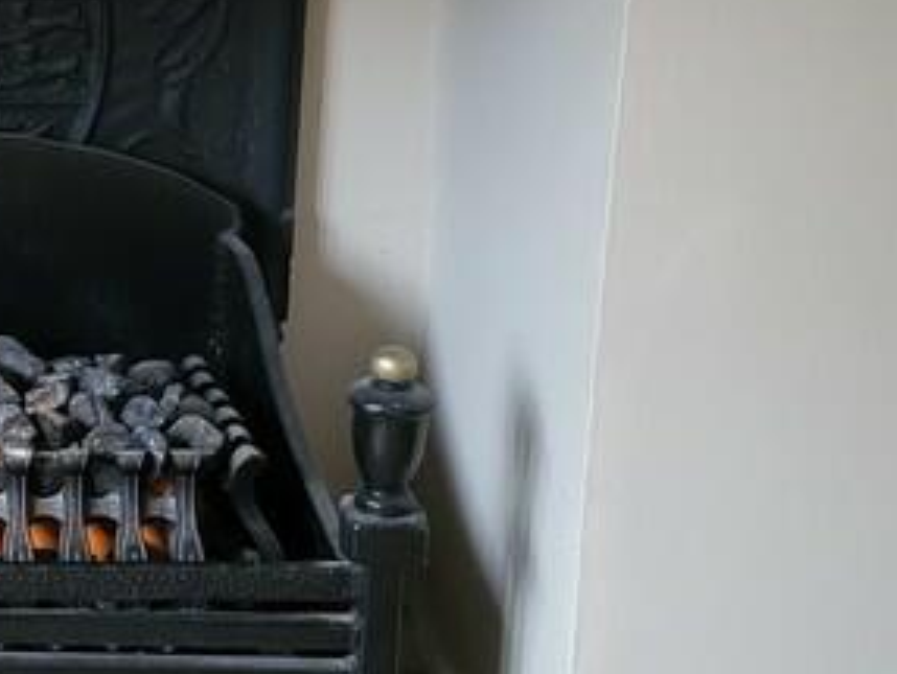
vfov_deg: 15.7
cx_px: -198
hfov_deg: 19.7
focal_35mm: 93
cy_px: 78
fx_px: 2412
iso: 640
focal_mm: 5.4
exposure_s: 1/33
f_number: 1.8
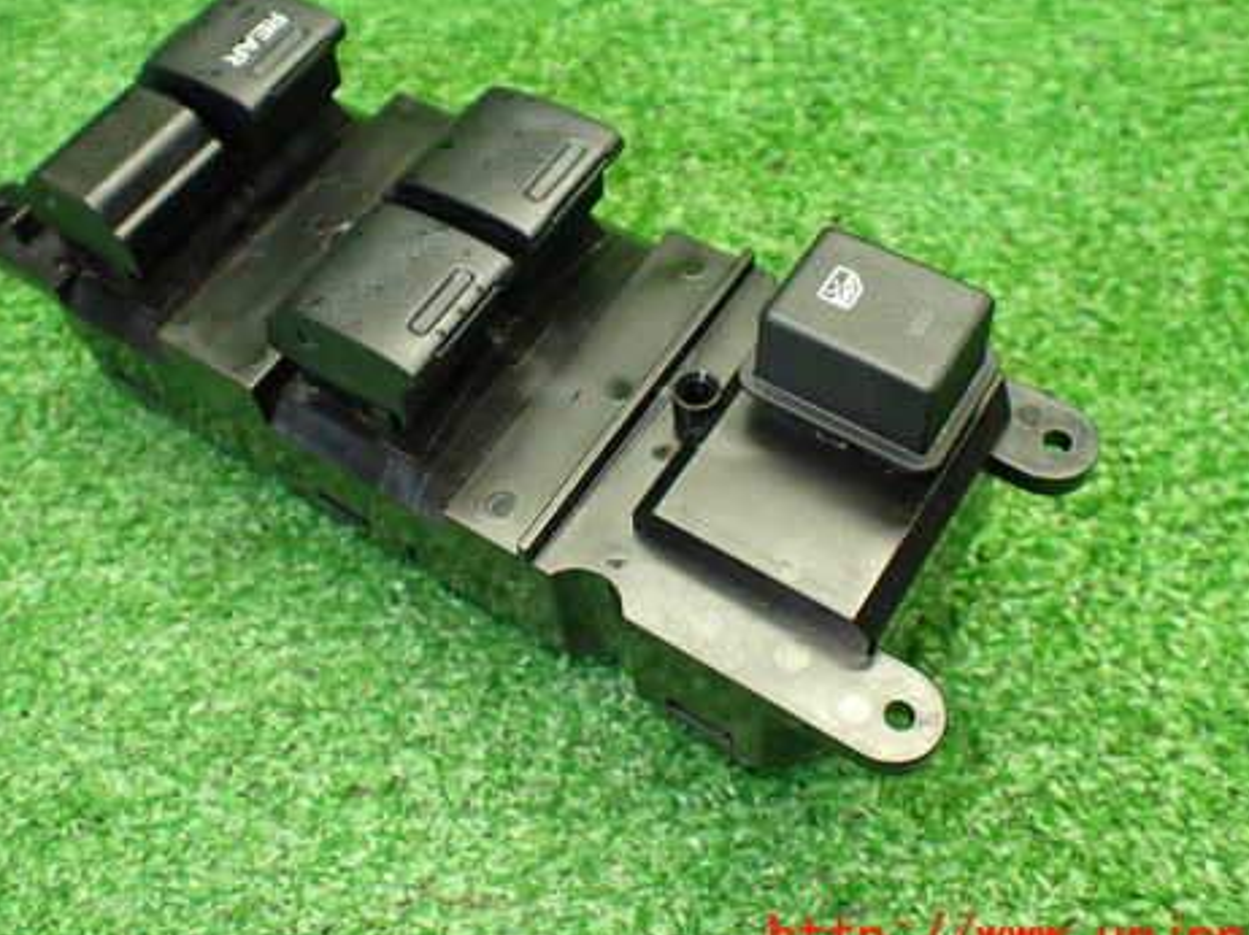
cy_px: 368
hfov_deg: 47.8
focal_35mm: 39
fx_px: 1406
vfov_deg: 36.6
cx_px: 568
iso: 800
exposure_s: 1/125
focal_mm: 5.4
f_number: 2.3
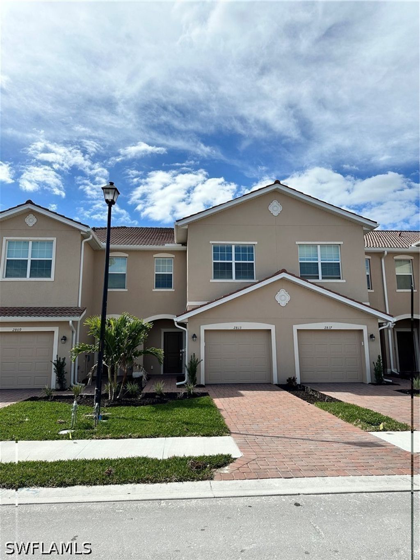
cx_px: 210
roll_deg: -1.6
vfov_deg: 71.6
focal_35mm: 24
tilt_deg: +9.7
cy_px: 280
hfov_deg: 56.8
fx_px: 388
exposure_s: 1/6623
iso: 80
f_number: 1.78
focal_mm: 6.86
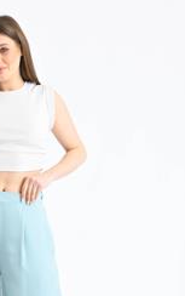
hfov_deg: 6.7
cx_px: 27
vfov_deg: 10.6
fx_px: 1585
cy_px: 251
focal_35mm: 197
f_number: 9
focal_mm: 105
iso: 100
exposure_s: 1/125
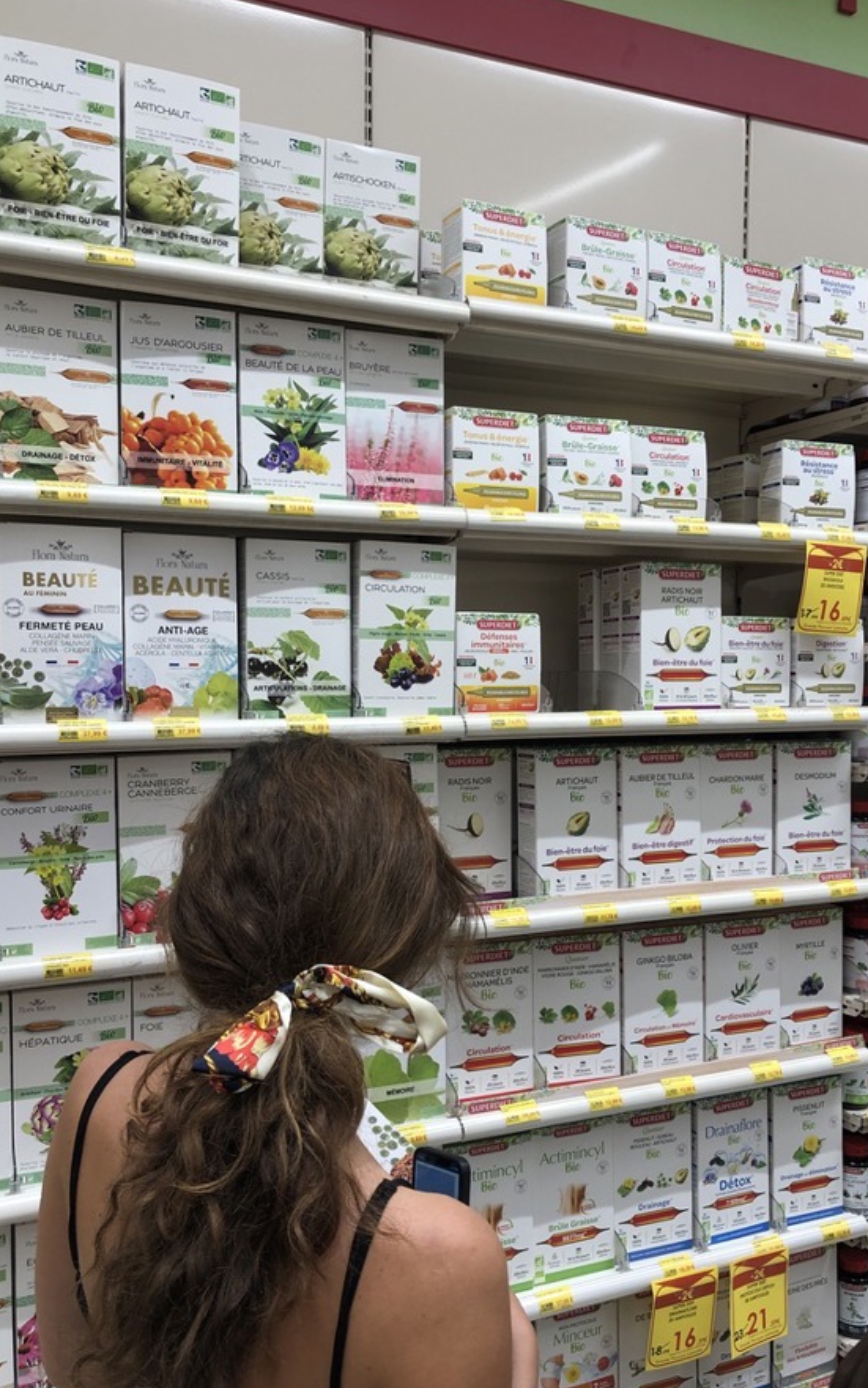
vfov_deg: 61.2
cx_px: 432
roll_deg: -0.1
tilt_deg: -7.2
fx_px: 1173
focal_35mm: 31
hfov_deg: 40.6
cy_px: 711
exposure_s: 1/100
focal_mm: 3.99
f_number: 1.8
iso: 32
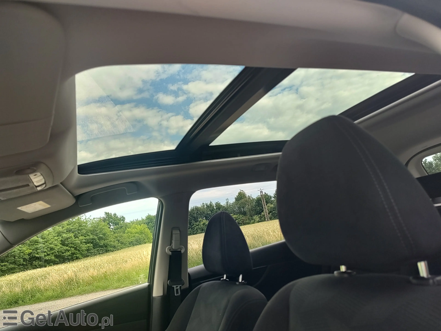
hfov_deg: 73.9
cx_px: 220
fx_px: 293
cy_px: 166
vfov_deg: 58.9
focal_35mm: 23
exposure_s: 1/200
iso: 106
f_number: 1.8
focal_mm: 5.56
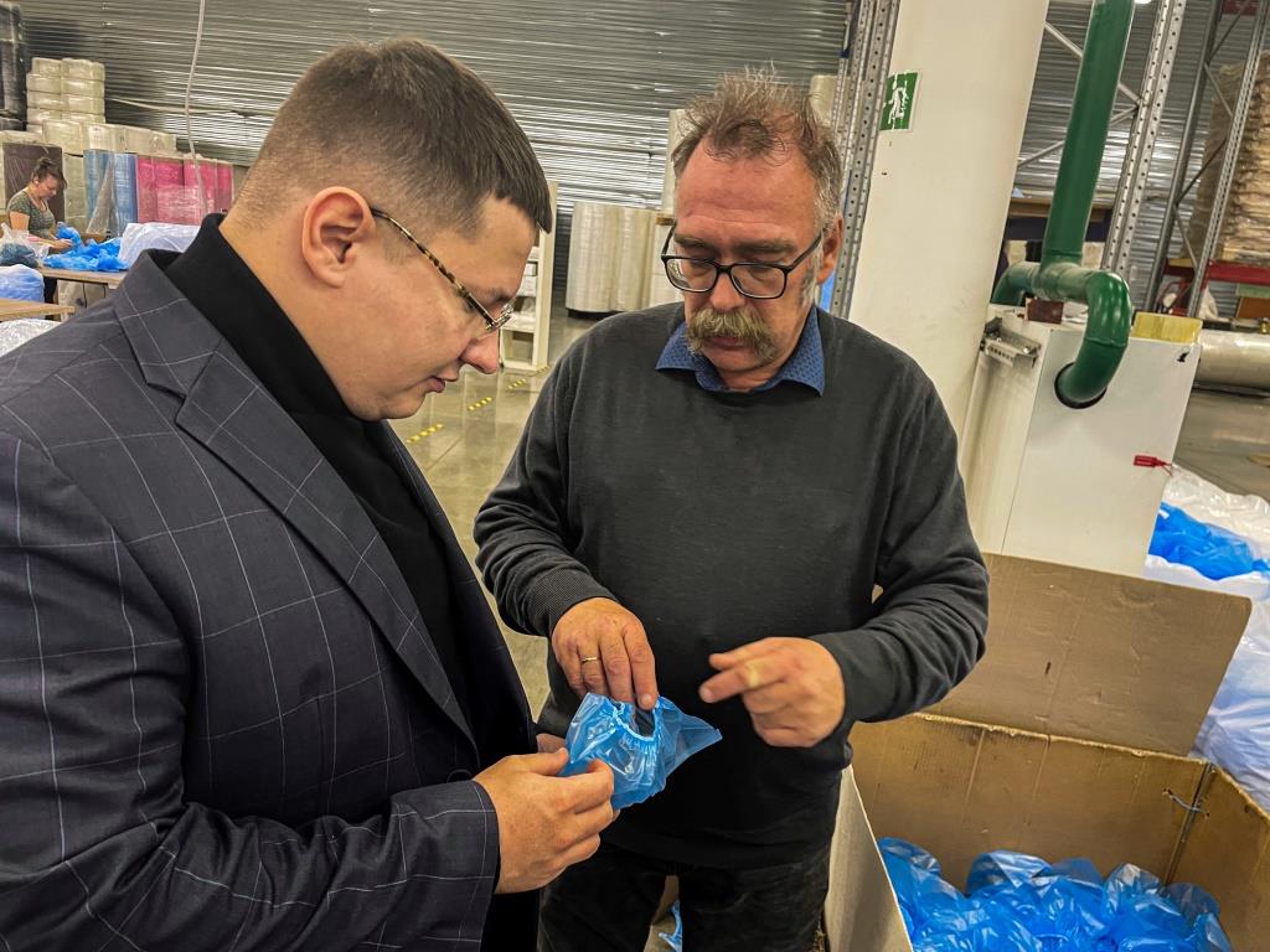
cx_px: 635
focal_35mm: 26
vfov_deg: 53.1
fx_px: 954
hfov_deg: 67.3
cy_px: 476
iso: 125
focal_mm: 4.2
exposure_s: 1/50
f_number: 1.6
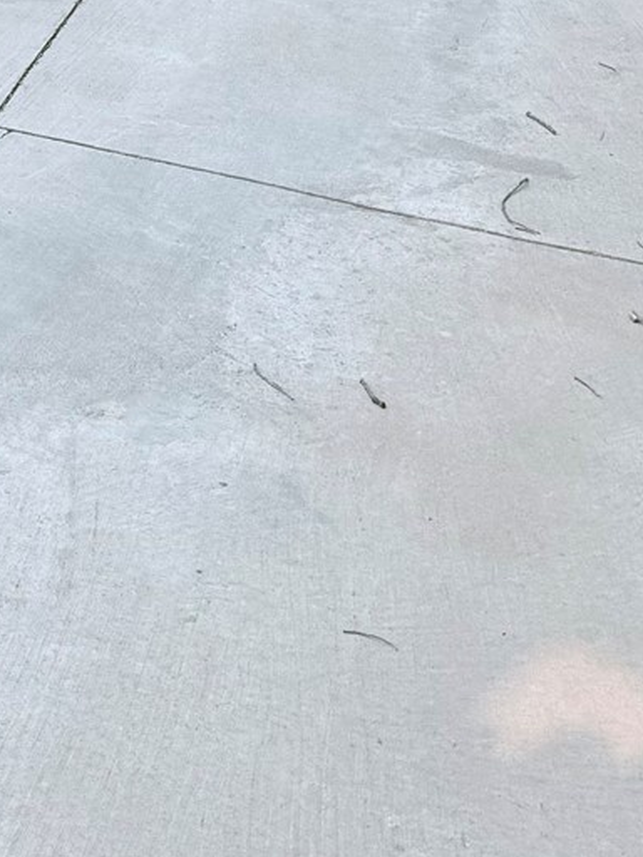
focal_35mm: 90
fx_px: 2229
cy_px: -383
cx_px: -477
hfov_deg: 14.6
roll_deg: -1.8
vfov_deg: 19.3
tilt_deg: -10.7
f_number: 1.78
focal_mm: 6.76
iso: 80
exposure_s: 1/1211
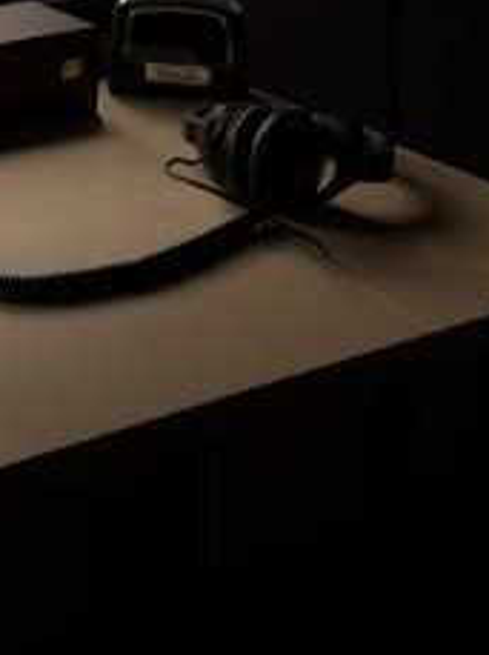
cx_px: -174
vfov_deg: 19.1
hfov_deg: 15.3
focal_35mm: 91
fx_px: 1719
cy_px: -303
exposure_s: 1/30
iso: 320
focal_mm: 6
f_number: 1.6
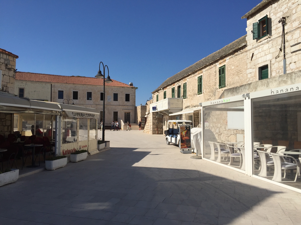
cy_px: 112
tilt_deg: +3.7
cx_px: 150
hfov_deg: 61.7
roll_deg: -0.7
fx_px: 252
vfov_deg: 48.2
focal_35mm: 29
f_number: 2.2
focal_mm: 4.15
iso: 32
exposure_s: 1/3968
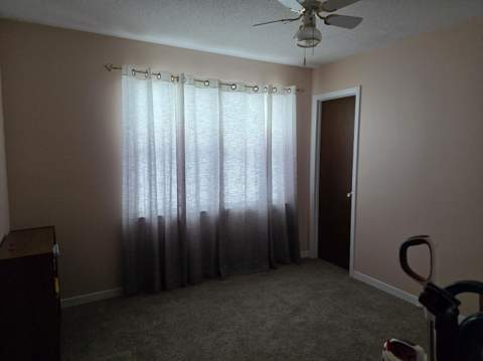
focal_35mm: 23
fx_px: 321
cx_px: 242
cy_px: 180
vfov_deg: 58.8
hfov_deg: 74.0
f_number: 1.7
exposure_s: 1/120
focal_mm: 6.3
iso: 500
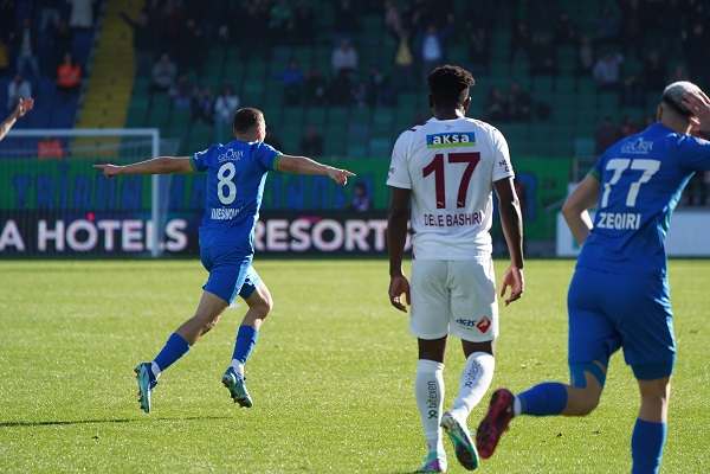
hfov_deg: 7.5
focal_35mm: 276
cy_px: 237
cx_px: 355
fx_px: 5443
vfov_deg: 5.0
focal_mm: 276
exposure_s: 1/2000
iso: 1000
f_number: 5.6
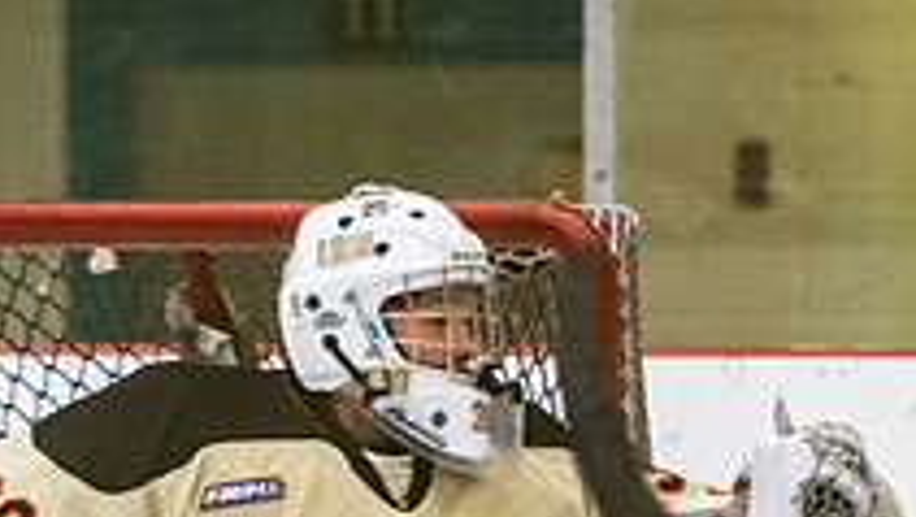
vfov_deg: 1.6
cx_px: 152
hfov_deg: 2.9
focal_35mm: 746
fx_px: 18131
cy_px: 992
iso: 3200
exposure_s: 1/640
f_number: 3.2
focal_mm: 170
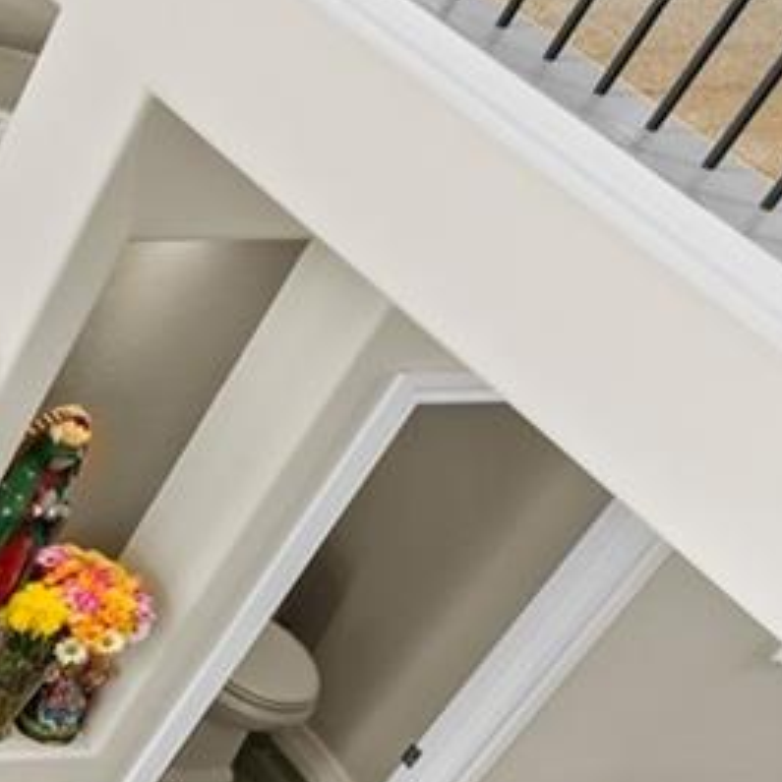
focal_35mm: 82
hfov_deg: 13.4
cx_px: -1231
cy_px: 938
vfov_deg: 19.9
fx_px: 2096
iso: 200
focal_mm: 16
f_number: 7.1
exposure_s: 1/15
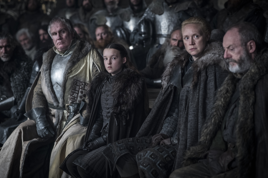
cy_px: 89
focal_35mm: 105
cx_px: 134
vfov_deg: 13.0
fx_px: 782
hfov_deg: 19.5
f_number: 3.2
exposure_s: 1/125
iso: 3200
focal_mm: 105
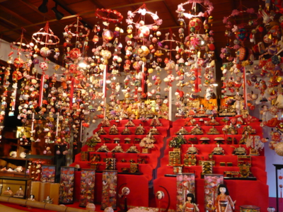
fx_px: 262
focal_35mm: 32
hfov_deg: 56.8
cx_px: 142
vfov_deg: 44.2
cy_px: 106
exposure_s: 1/10
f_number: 3
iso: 200
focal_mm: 5.2
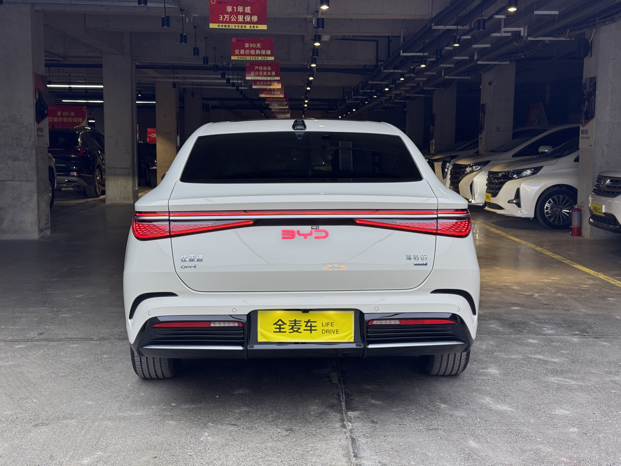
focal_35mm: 48
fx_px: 861
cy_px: 233
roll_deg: -0.1
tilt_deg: -6.2
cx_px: 310
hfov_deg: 39.7
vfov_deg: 30.3
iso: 50
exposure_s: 1/100
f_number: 1.78
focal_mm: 6.76
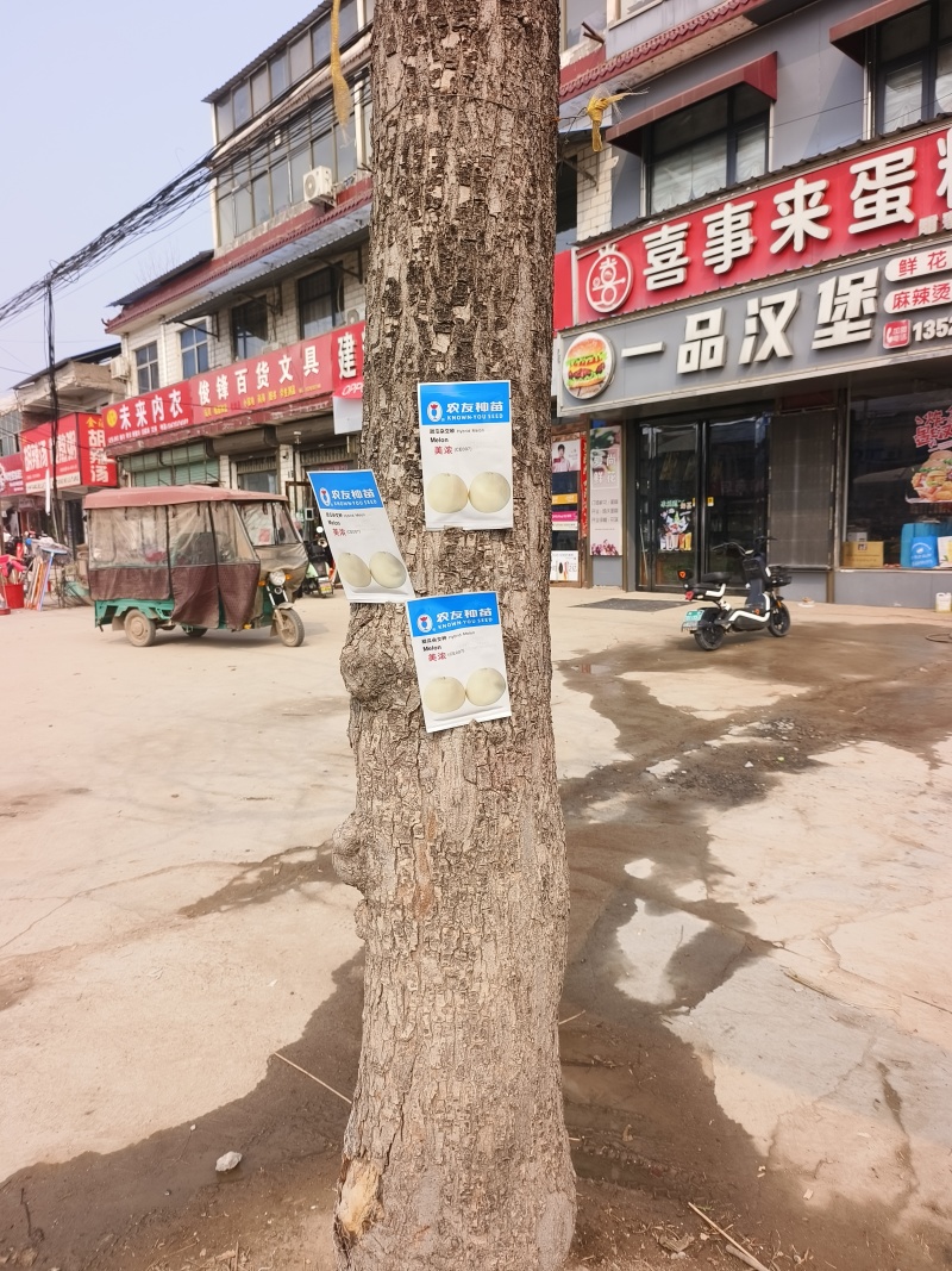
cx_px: 476
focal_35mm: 23
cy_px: 636
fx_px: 844
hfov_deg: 58.9
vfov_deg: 73.9
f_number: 1.75
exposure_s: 1/1133
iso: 72
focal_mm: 5.5
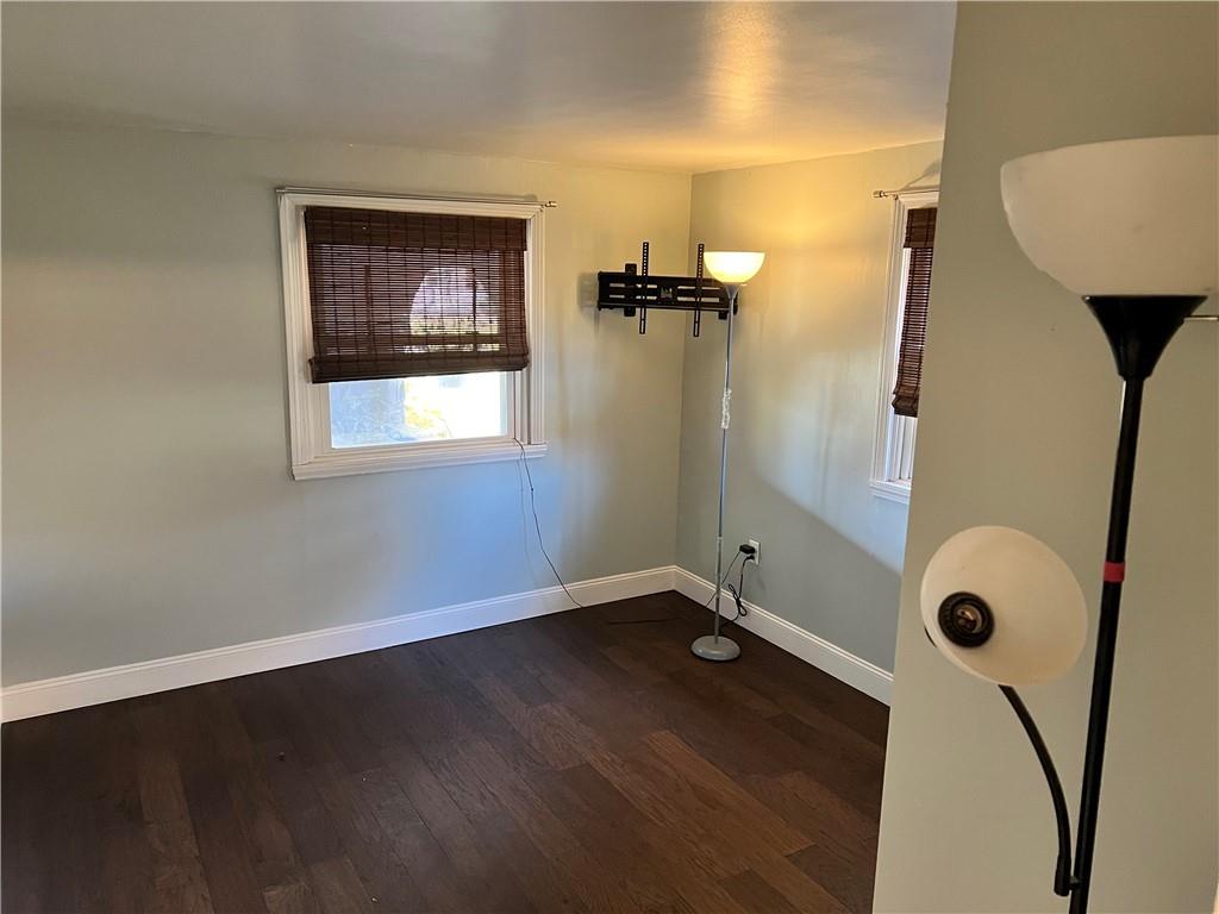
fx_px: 916
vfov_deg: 53.1
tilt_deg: -12.8
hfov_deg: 67.3
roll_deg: -1.8
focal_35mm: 26
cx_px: 610
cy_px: 457
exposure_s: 1/60
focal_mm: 5.7
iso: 500
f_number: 1.5
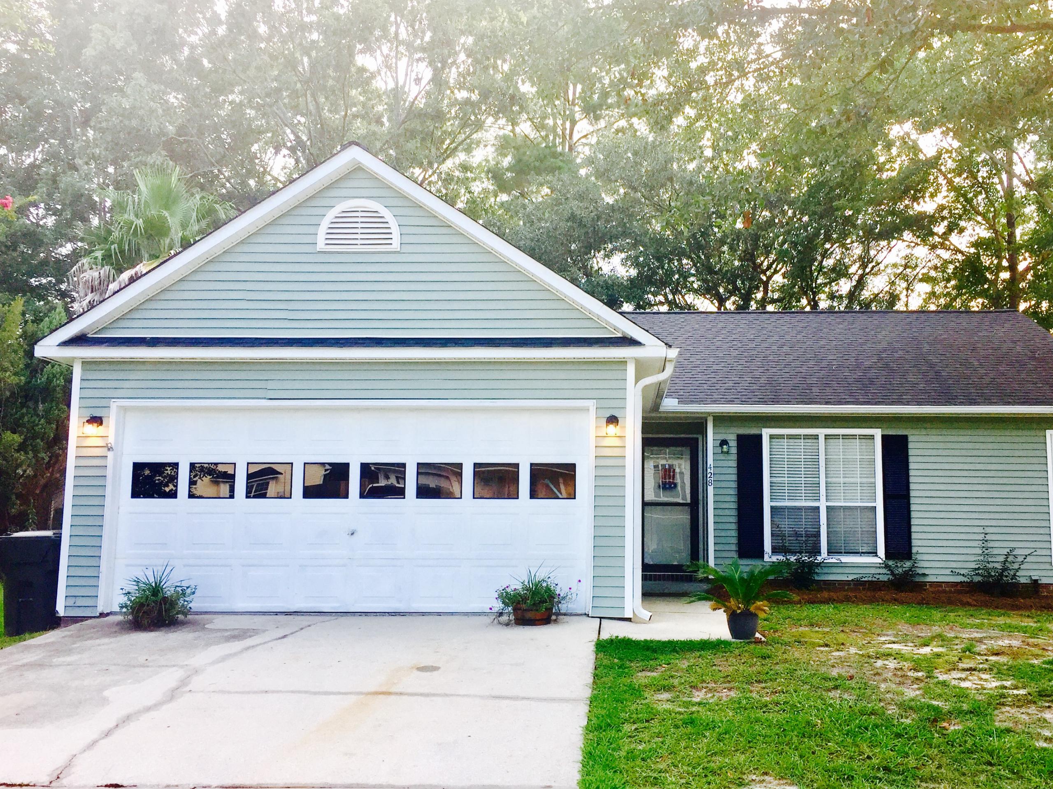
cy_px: 430
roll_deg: -0.6
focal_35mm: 34
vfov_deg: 41.8
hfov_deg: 53.8
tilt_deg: +6.3
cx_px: 591
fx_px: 1034
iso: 40
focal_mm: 4.15
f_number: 2.2
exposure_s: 1/120
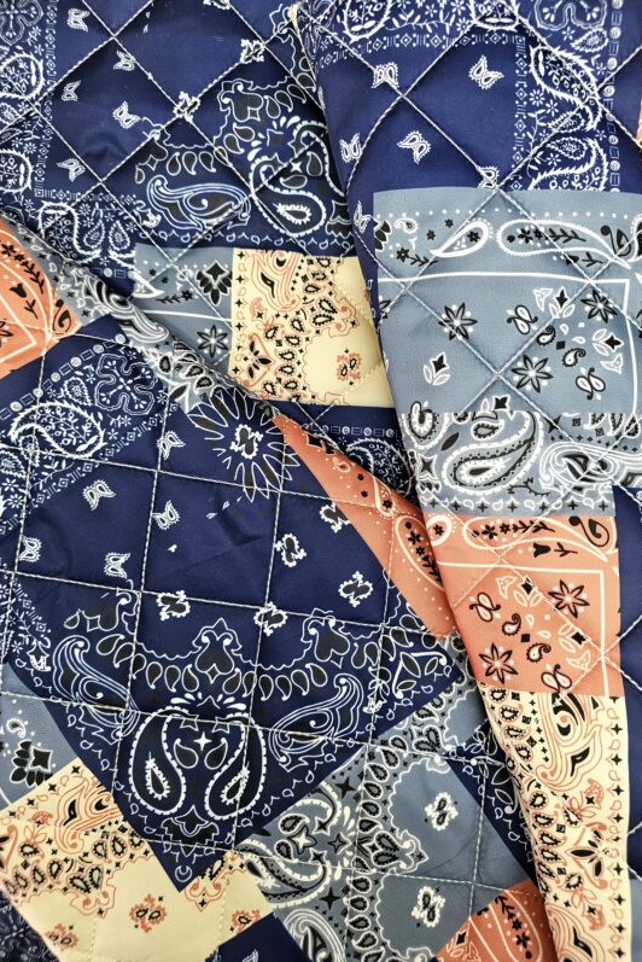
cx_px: 354
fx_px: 641
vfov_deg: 73.7
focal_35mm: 24
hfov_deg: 53.1
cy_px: 480
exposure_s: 1/101
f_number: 1.7
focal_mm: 6.3
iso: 200
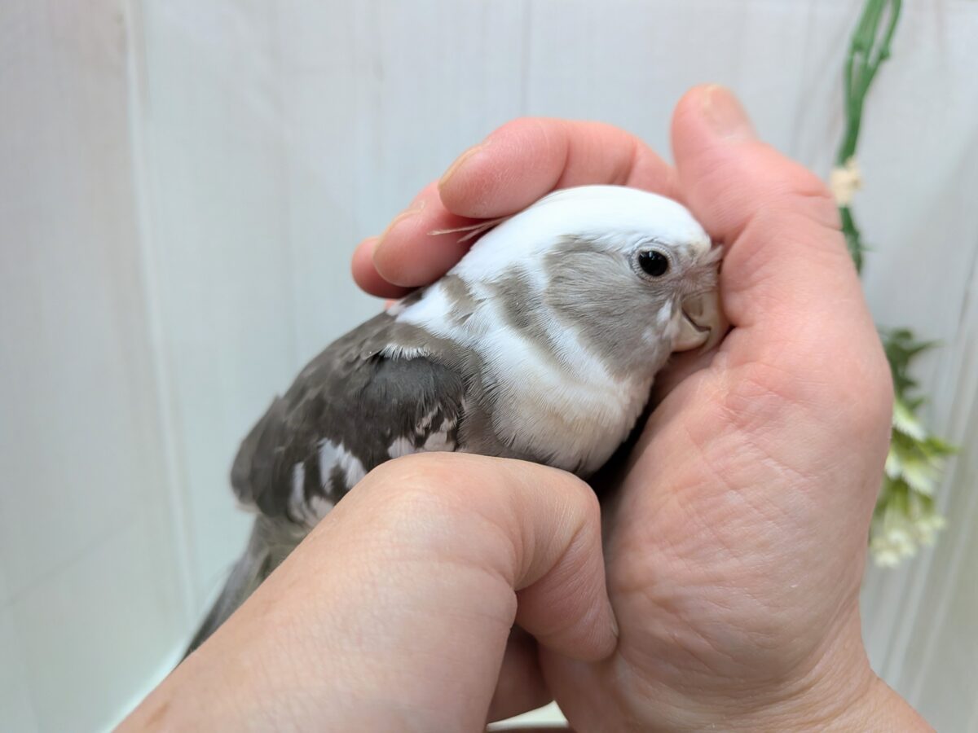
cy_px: 366
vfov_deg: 56.8
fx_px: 678
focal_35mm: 24
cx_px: 489
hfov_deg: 71.6
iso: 104
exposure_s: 1/100
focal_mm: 4.53
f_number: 1.7
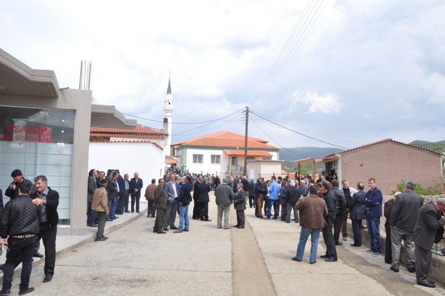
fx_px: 346
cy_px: 148
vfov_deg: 46.3
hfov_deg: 65.5
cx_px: 230
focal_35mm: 28
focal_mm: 18
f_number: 13
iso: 200
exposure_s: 1/160
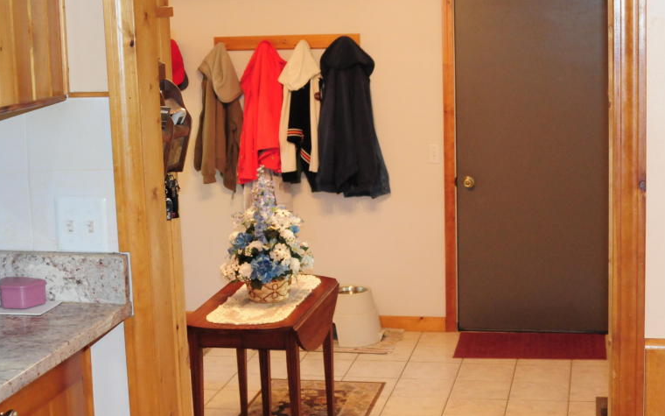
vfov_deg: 20.0
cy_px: 187
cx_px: 344
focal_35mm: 65
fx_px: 1178
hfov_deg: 31.5
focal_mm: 28
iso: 1600
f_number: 5.6
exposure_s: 1/60
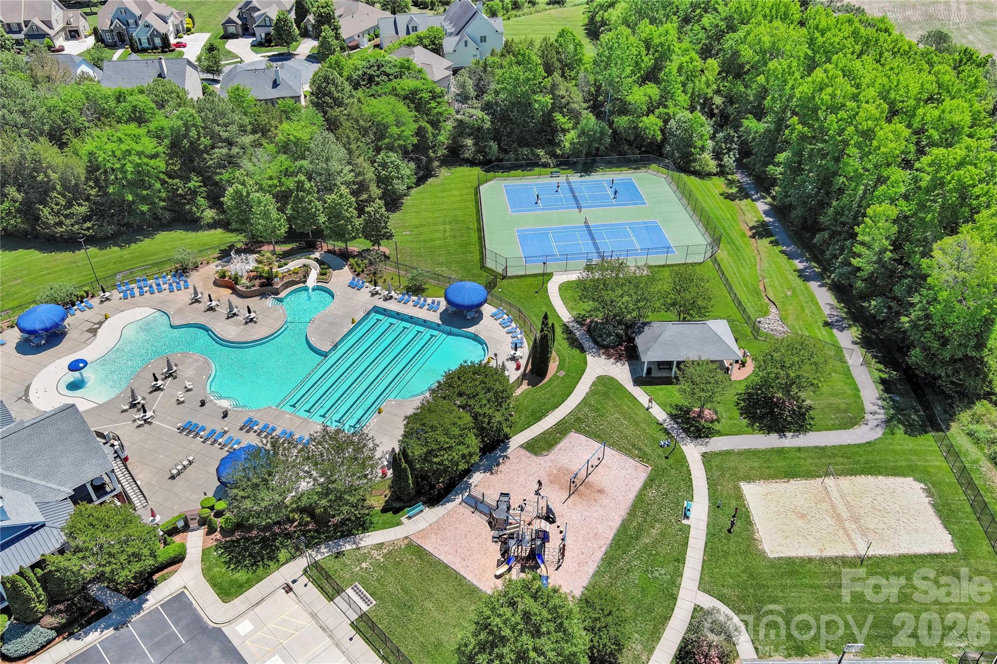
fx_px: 803
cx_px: 498
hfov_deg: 63.7
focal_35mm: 29
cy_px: 332
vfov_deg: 45.0
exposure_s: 1/1150
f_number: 2.8
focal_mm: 10.57
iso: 100
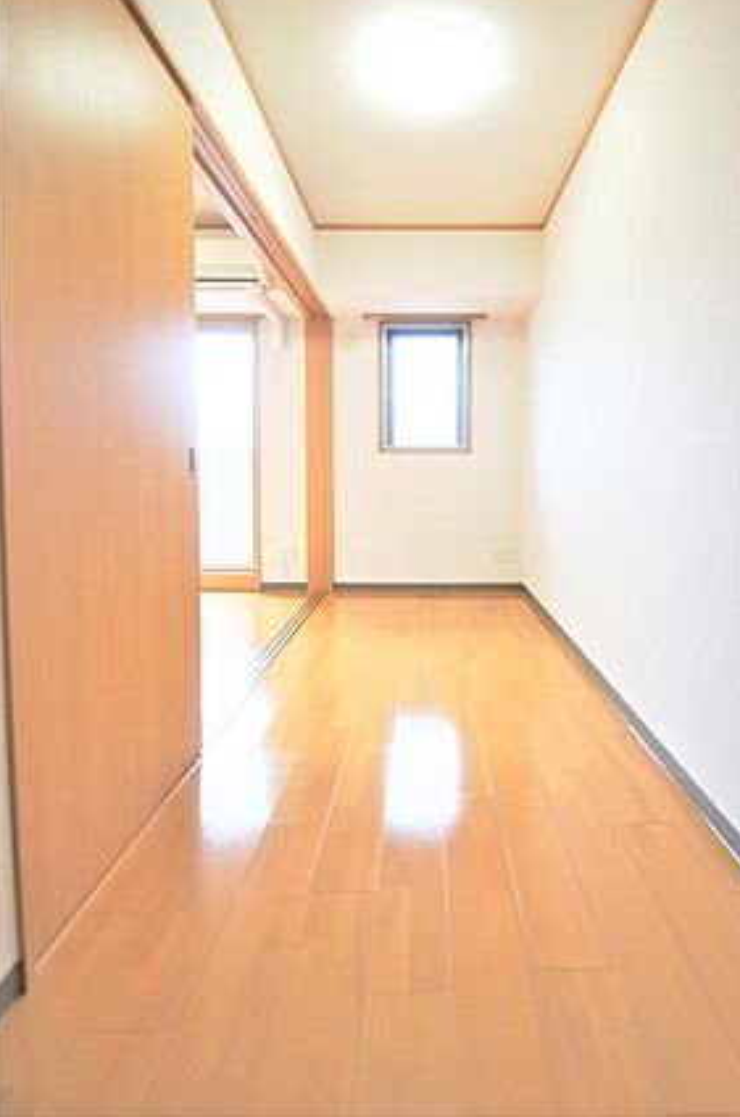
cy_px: 490
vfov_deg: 92.9
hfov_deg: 70.0
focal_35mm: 17
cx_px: 412
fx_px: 526
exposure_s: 1/30
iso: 100
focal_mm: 10
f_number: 3.5
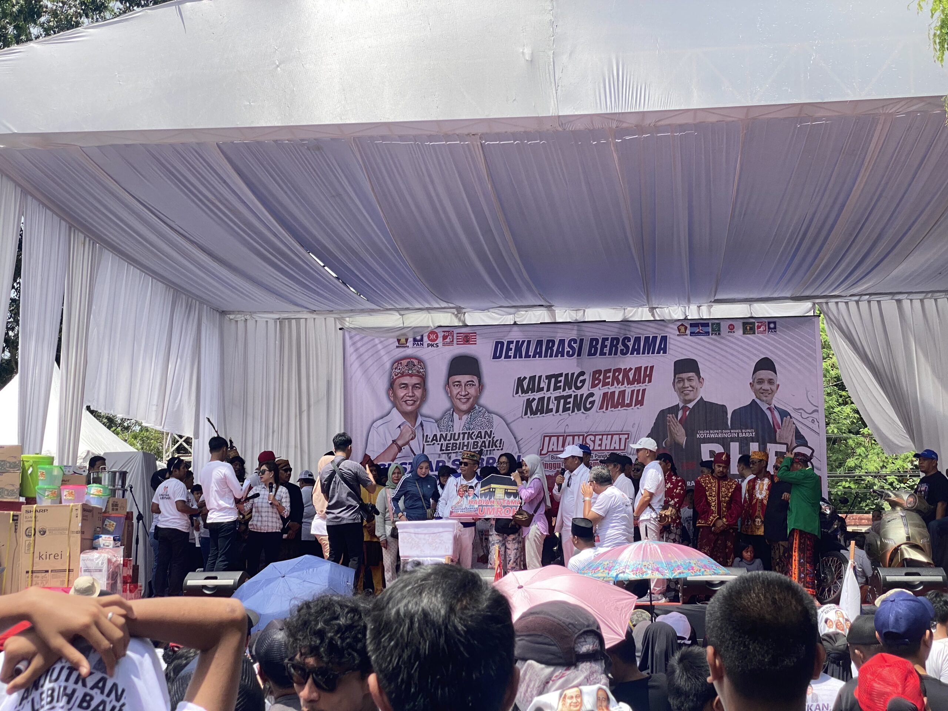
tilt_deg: +8.4
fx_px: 1424
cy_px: 356
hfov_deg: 36.8
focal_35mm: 52
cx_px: 474
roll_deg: +0.7
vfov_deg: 28.0
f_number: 2
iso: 20
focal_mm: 6
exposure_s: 1/1845
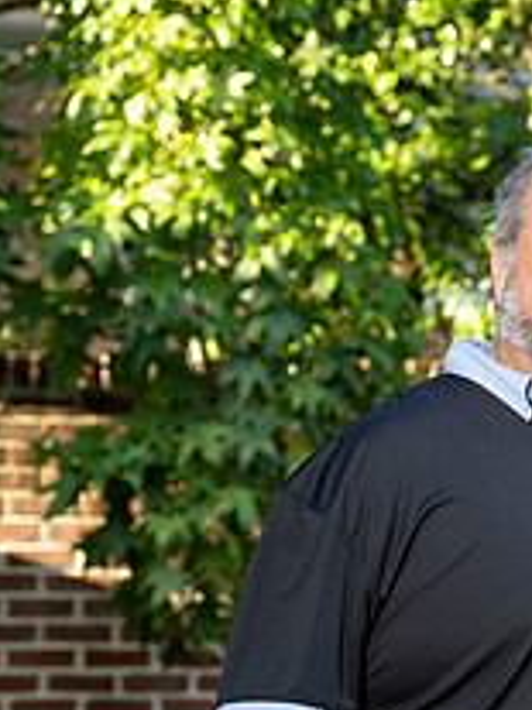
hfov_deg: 6.4
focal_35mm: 228
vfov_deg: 8.7
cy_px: 650
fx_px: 4677
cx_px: 927
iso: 400
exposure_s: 1/200
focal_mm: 83
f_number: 4.5
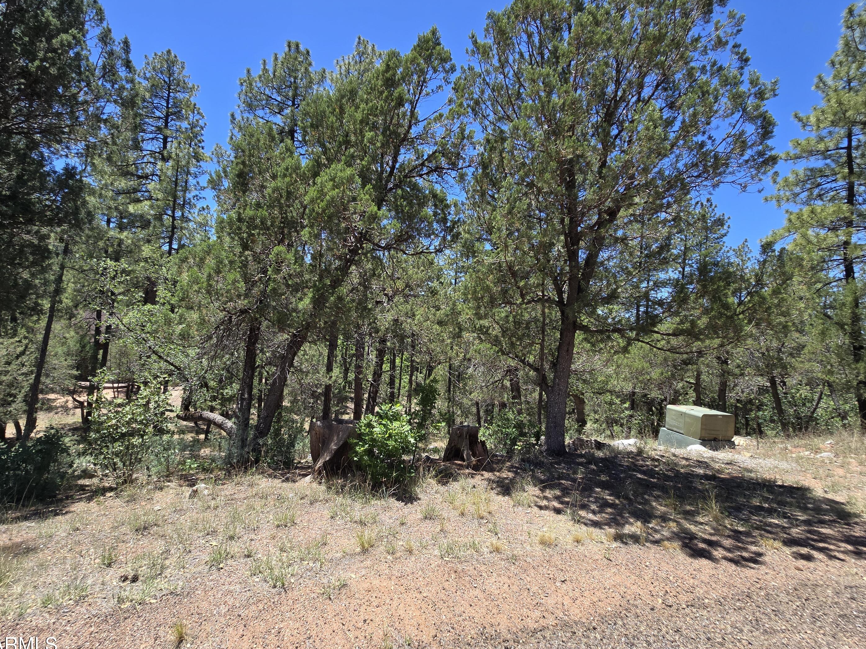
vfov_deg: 85.7
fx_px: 350
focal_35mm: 14
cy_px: 327
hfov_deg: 101.9
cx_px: 406
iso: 50
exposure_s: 1/1030
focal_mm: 2.2
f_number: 2.2
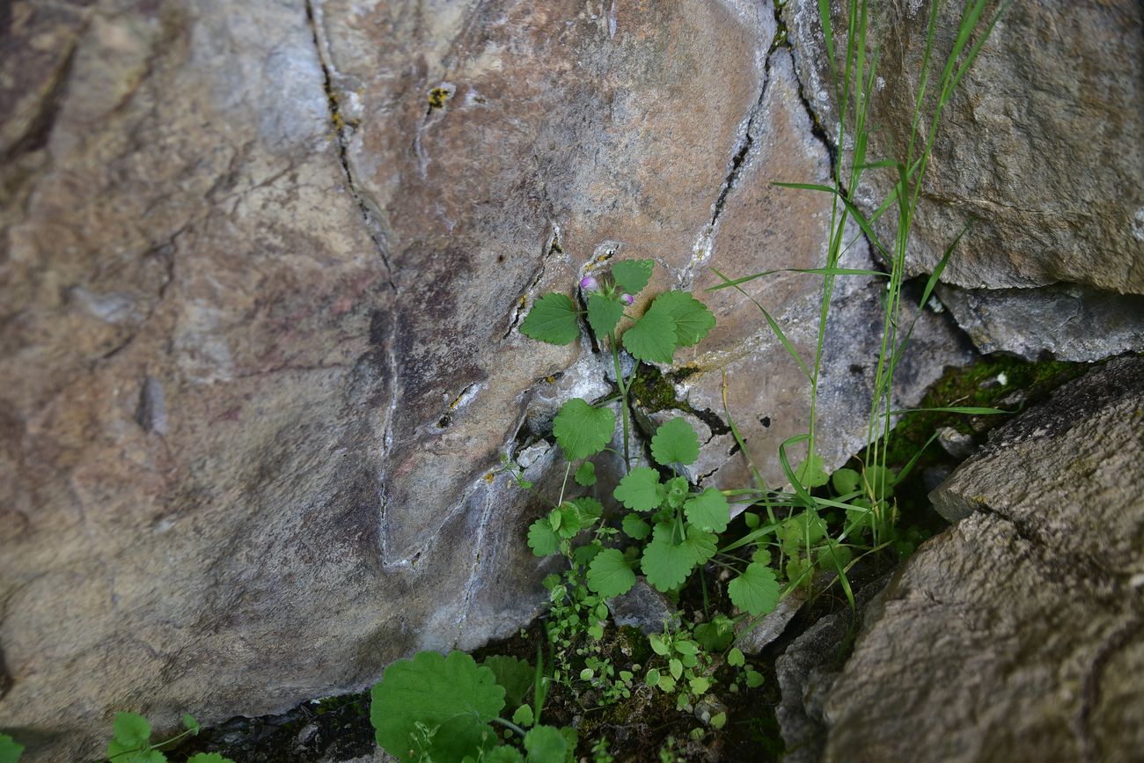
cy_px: 382
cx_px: 572
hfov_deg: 39.6
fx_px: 1589
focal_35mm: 50
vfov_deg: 27.0
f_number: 3.5
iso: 160
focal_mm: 50
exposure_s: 1/125
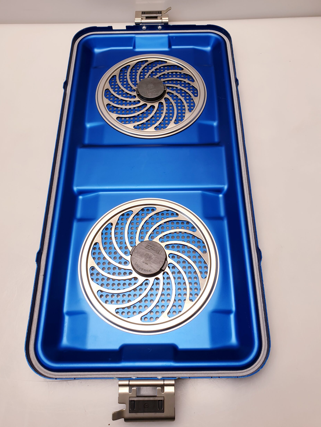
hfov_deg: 51.4
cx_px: 161
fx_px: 334
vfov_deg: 65.3
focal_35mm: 27
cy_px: 205
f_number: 2.4
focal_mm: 4.3
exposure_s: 1/50
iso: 50
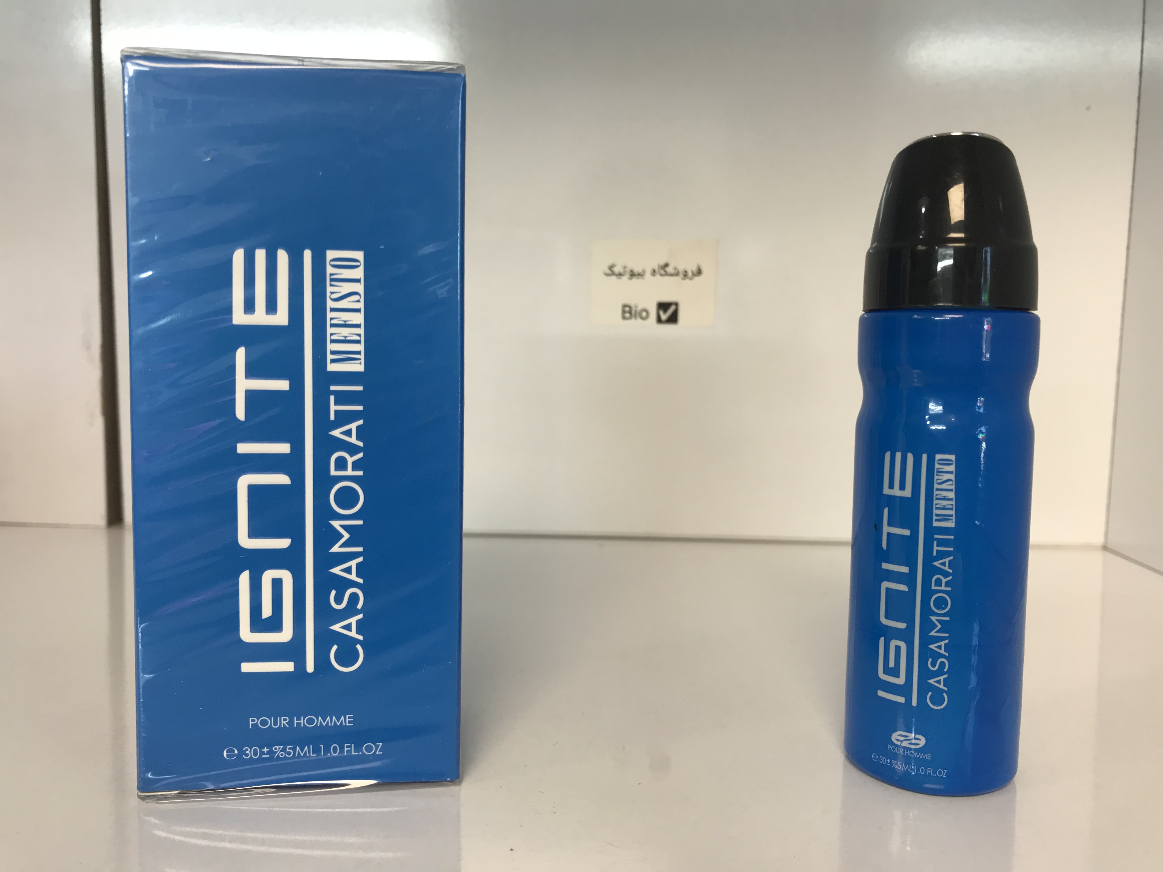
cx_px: 582
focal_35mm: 28
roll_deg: -1.9
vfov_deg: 49.7
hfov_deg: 63.4
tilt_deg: -7.5
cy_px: 436
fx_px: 941
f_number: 1.8
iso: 25
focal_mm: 3.99
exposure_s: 1/100
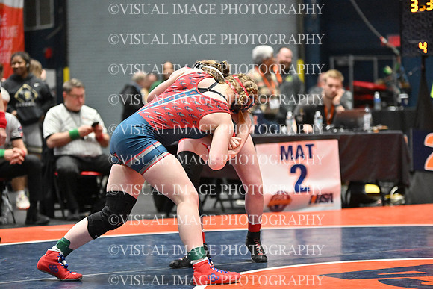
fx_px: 1468
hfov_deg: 16.8
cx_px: 216
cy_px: 144
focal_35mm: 122
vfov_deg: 11.2
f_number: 2.8
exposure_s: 1/1250
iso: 6400
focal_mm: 122
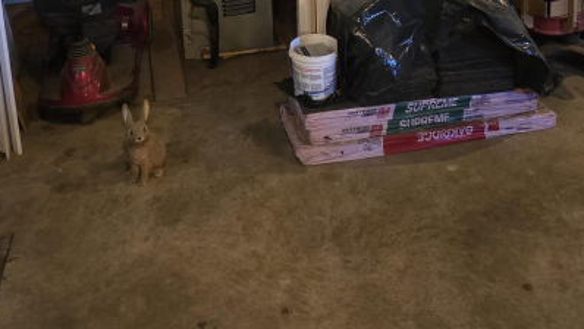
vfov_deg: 24.7
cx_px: 299
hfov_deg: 48.3
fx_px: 650
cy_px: -98
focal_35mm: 42
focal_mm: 6.3
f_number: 1.7
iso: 800
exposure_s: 1/60
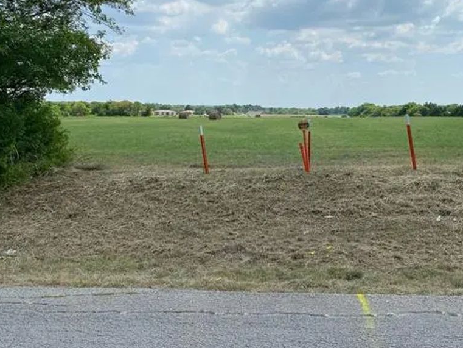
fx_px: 468
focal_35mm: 35
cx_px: 276
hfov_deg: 52.3
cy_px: 126
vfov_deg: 40.4
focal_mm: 4.25
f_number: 1.8
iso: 32
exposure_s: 1/4444
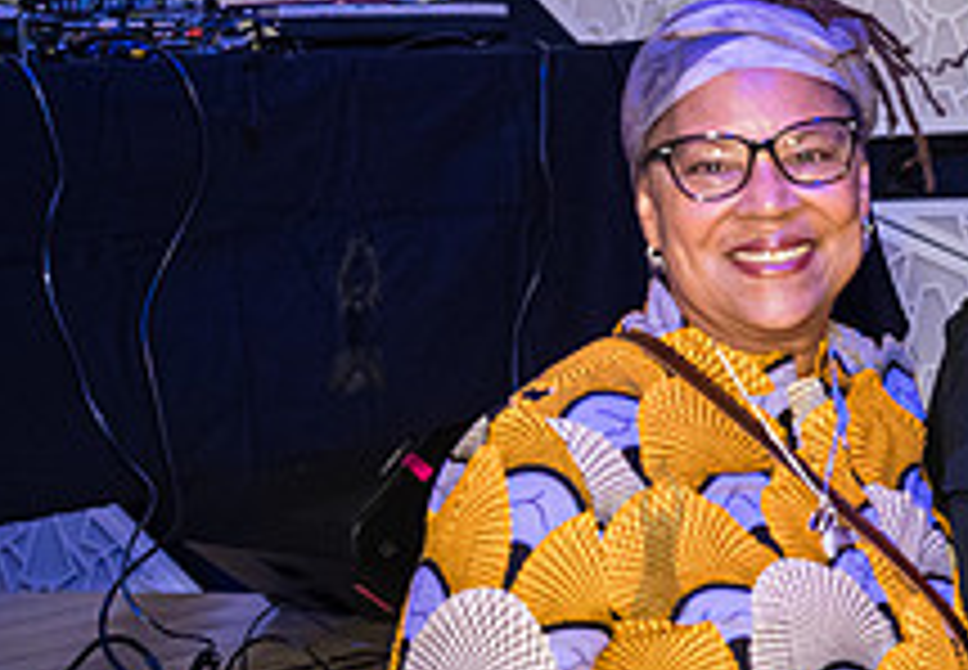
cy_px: 238
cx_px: 1425
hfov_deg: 17.4
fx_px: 2858
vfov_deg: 13.4
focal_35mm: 105
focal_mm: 35
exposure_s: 1/400
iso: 10000
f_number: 3.5
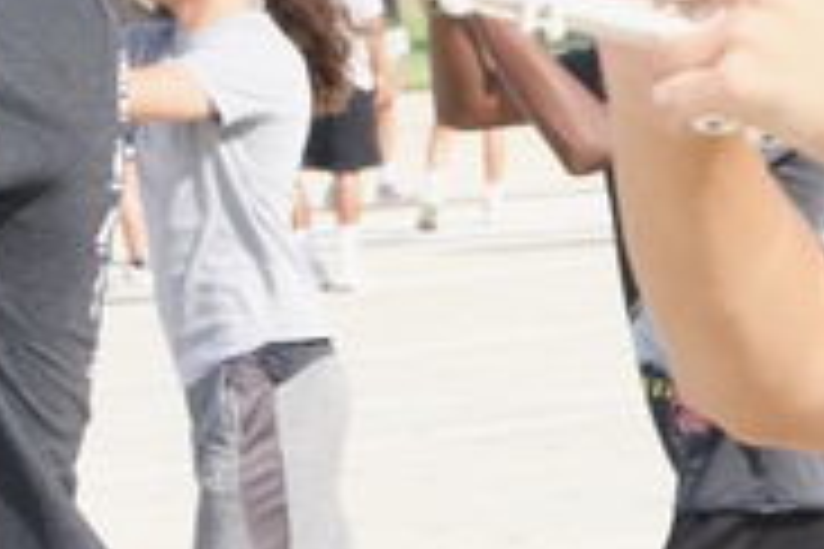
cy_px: 398
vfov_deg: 3.5
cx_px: -284
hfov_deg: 5.2
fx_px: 8949
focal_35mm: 391
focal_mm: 70
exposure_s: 1/400
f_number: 10
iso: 500
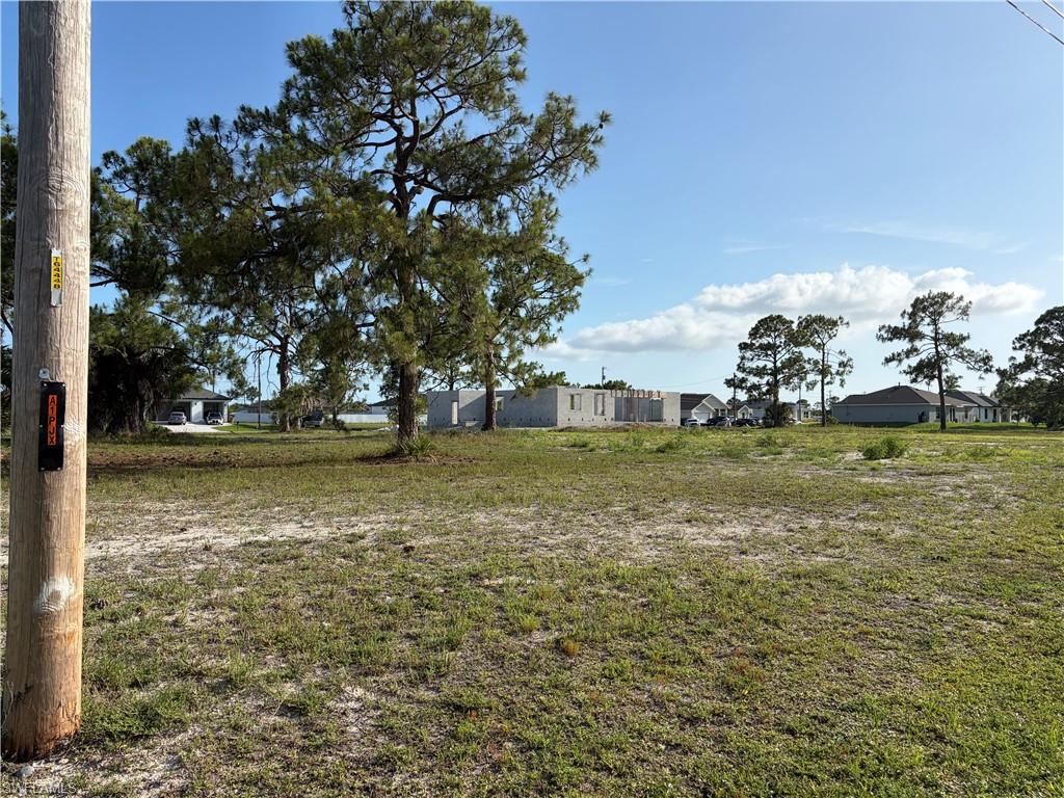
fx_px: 799
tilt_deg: +1.1
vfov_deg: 53.1
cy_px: 399
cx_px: 532
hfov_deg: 67.3
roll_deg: -0.7
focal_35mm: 26
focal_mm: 5.96
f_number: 1.6
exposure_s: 1/4329
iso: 50
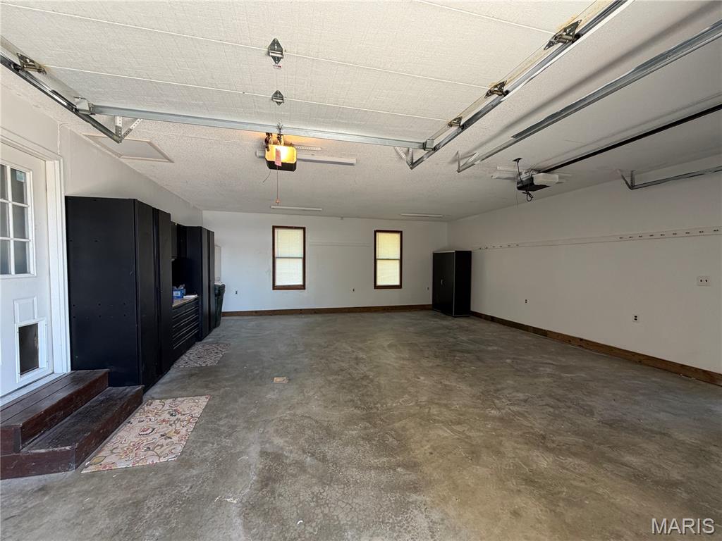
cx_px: 361
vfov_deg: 85.7
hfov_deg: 102.1
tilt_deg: -2.2
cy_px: 270
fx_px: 292
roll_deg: -0.6
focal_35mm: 14
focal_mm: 2.22
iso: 125
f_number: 2.2
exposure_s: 1/121
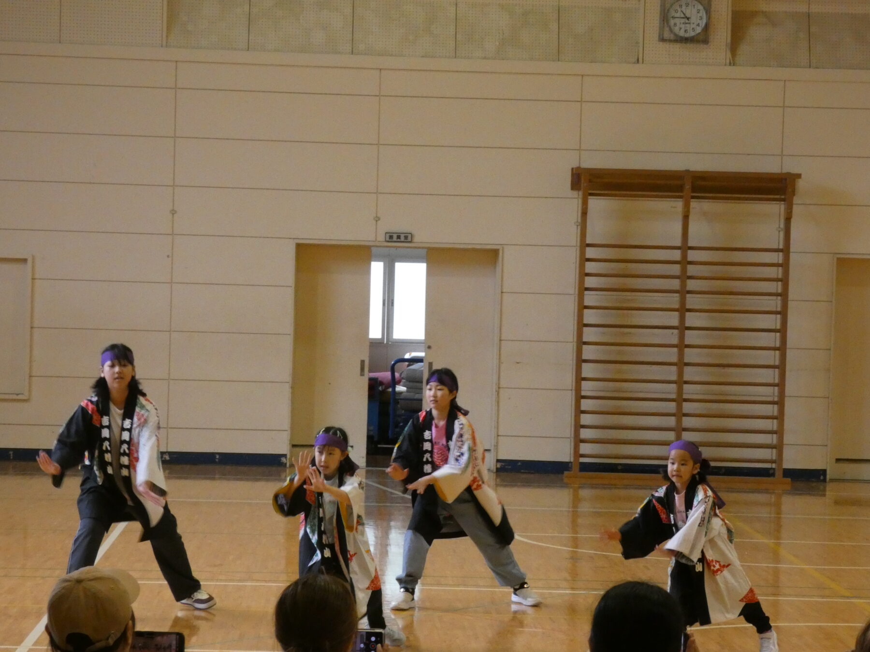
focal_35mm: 120
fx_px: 3016
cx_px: 435
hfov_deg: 16.4
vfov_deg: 12.3
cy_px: 326
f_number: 5.1
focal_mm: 21.5
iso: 1000
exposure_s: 1/80
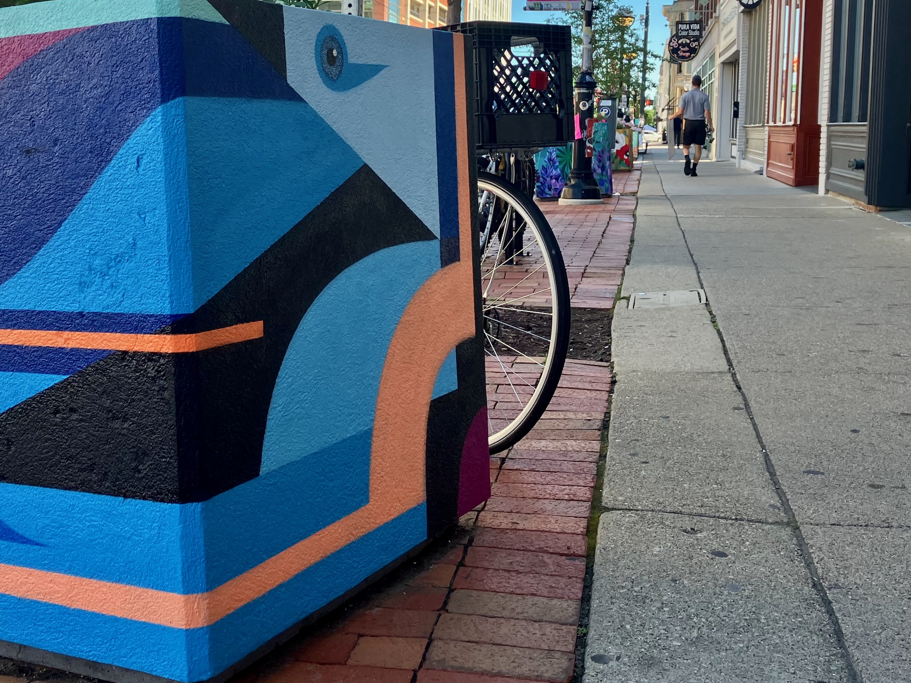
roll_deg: -0.8
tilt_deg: -3.4
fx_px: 1184
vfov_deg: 31.9
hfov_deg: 41.8
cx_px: 338
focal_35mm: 45
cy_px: 222
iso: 25
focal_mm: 3.99
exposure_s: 1/245
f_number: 1.8
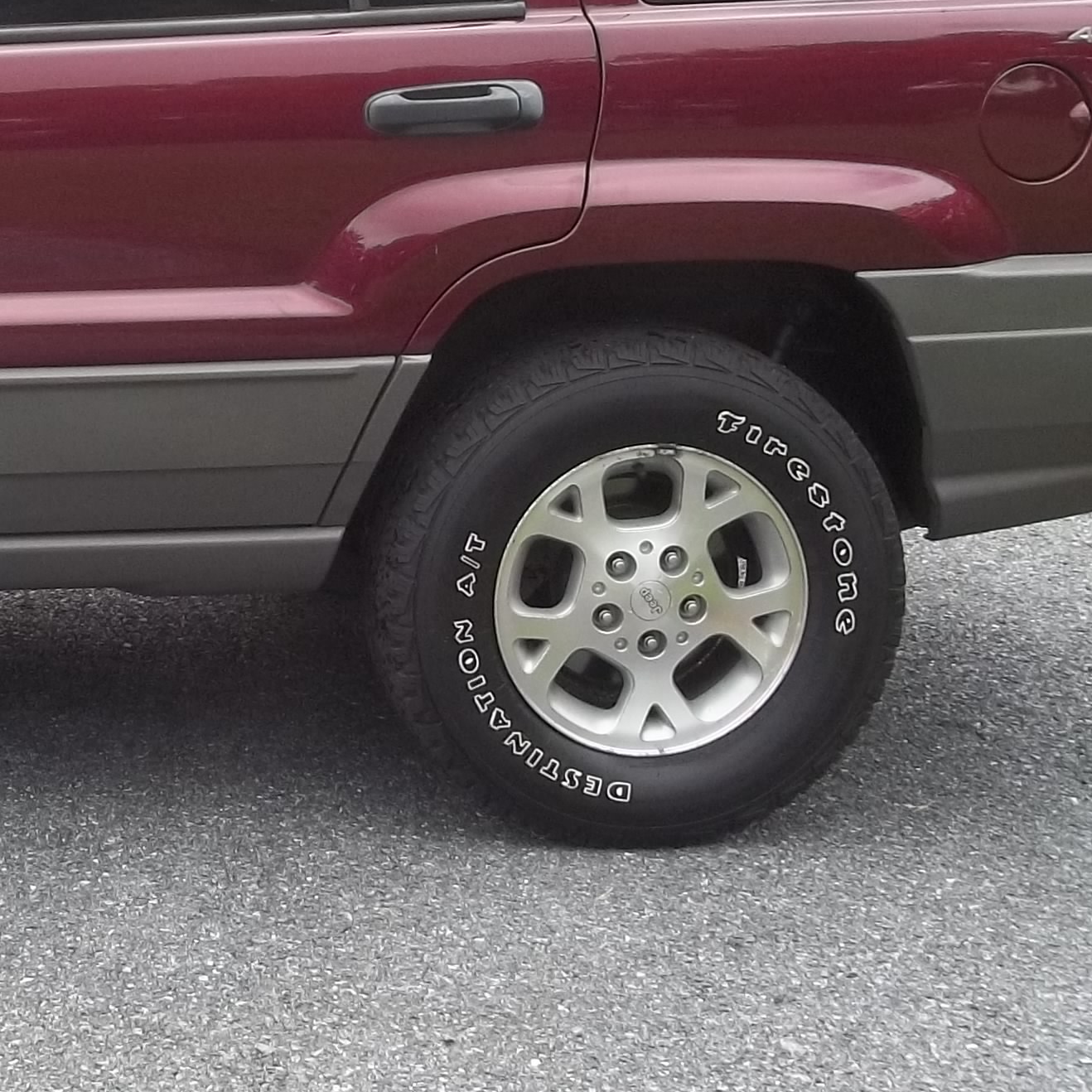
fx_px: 3284
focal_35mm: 92
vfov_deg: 18.7
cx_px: -172
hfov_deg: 18.1
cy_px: 210
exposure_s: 1/250
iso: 64
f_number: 2.9
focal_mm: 5.7
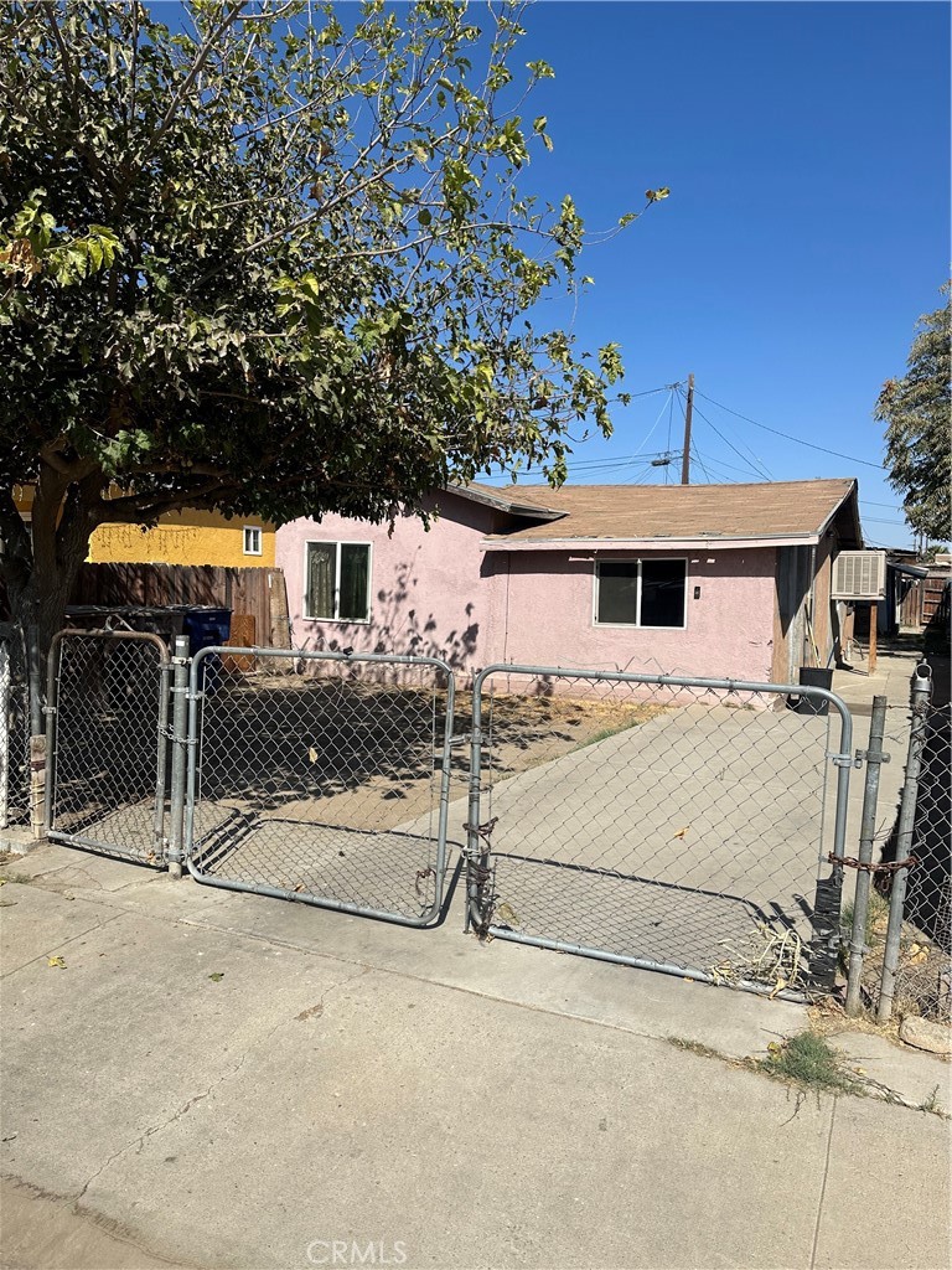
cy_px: 635
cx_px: 476
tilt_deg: -1.4
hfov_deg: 56.8
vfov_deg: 71.6
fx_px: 880
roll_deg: +0.6
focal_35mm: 24
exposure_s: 1/7042
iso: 80
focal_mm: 6.86
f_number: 1.78
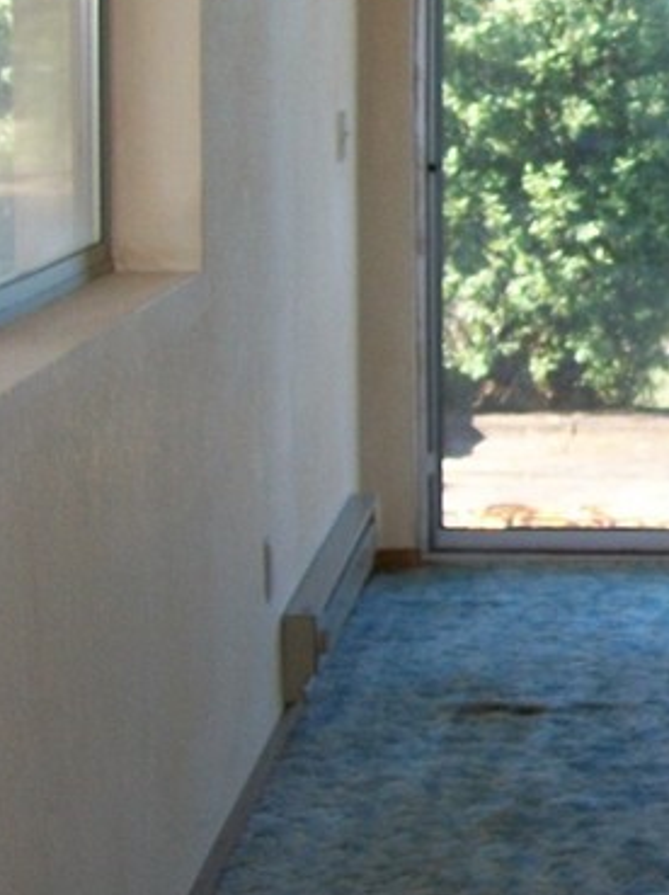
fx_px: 2581
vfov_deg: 19.6
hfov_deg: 13.7
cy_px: 313
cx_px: 1062
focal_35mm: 100
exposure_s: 1/100
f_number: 2.7
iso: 80
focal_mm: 6
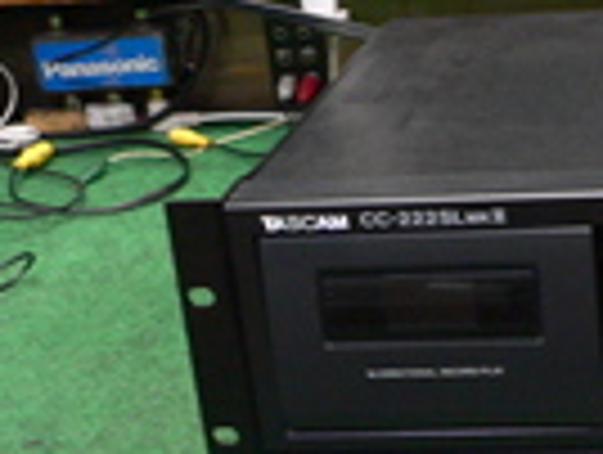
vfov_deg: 14.5
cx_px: 792
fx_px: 1780
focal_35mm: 102
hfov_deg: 17.9
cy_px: 348
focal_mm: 6
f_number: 2.8
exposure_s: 1/10
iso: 200
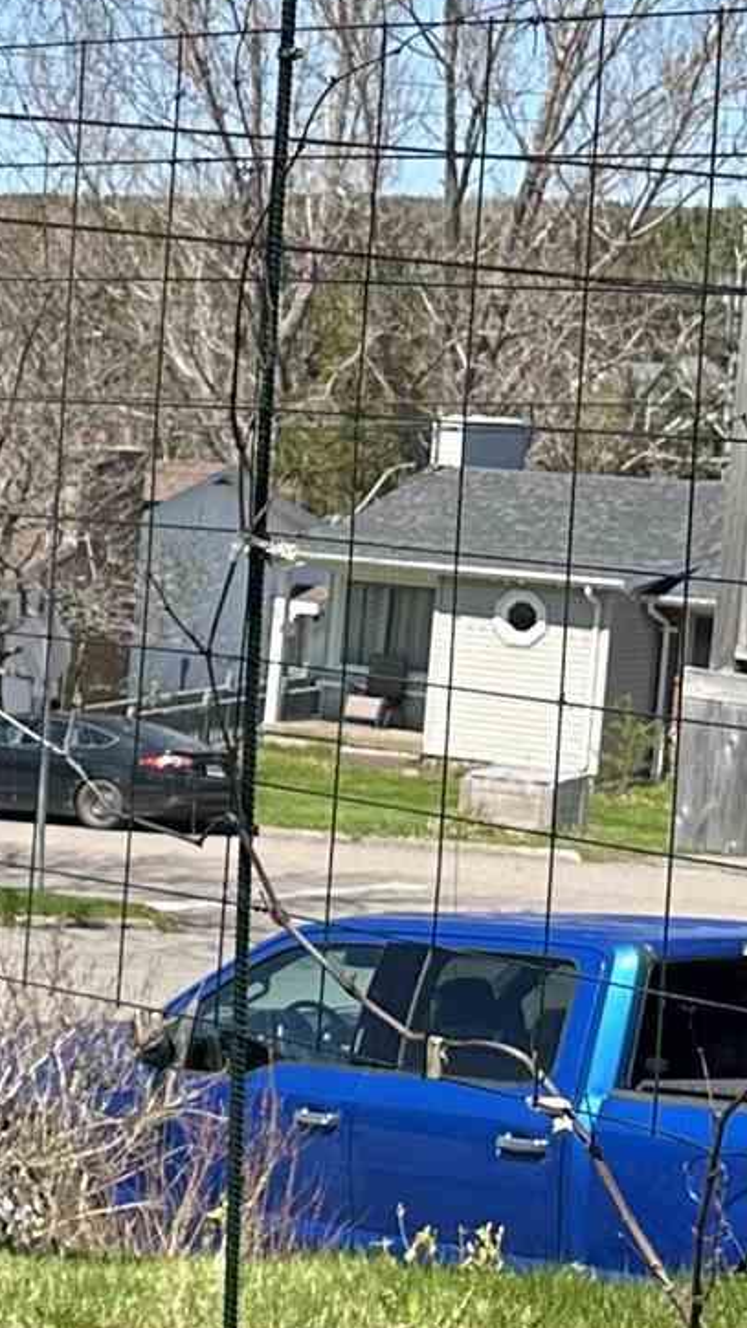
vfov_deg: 19.3
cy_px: 677
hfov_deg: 9.4
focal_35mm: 111
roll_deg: -4.3
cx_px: -1187
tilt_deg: -2.8
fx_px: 3910
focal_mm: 6.86
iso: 80
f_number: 1.78
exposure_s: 1/2299
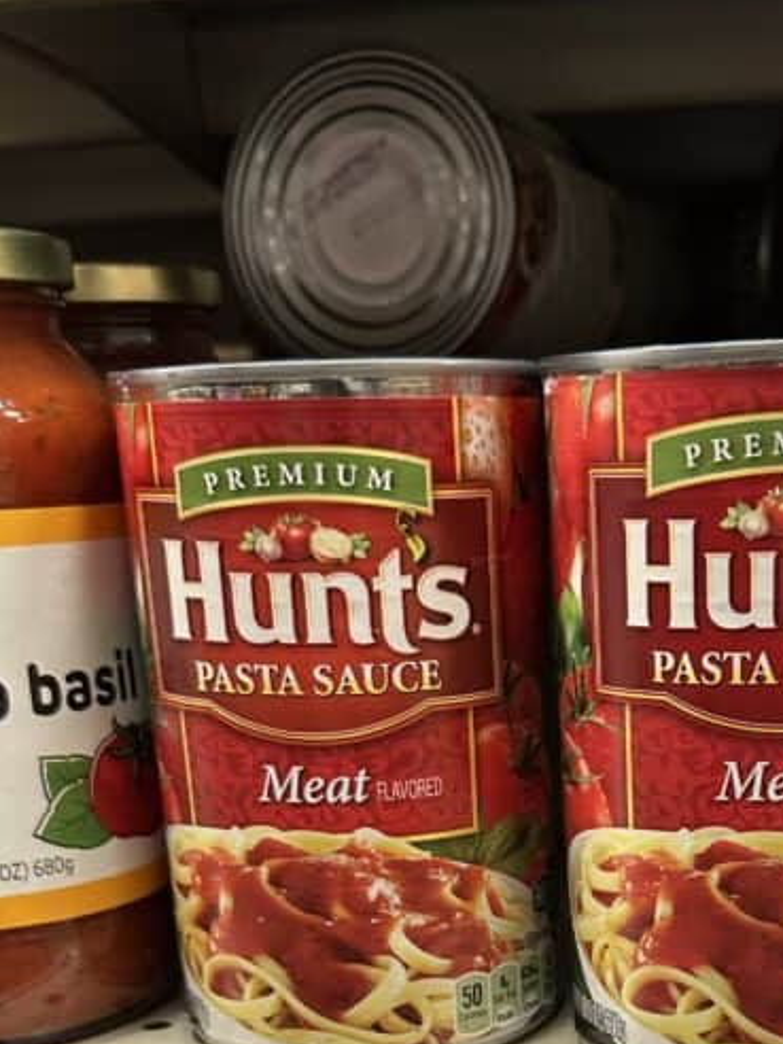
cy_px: 965
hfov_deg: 28.6
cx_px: 609
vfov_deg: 35.6
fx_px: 1508
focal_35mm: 50
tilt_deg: -19.4
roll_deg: +1.5
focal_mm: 6.86
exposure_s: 1/60
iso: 250
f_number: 1.78
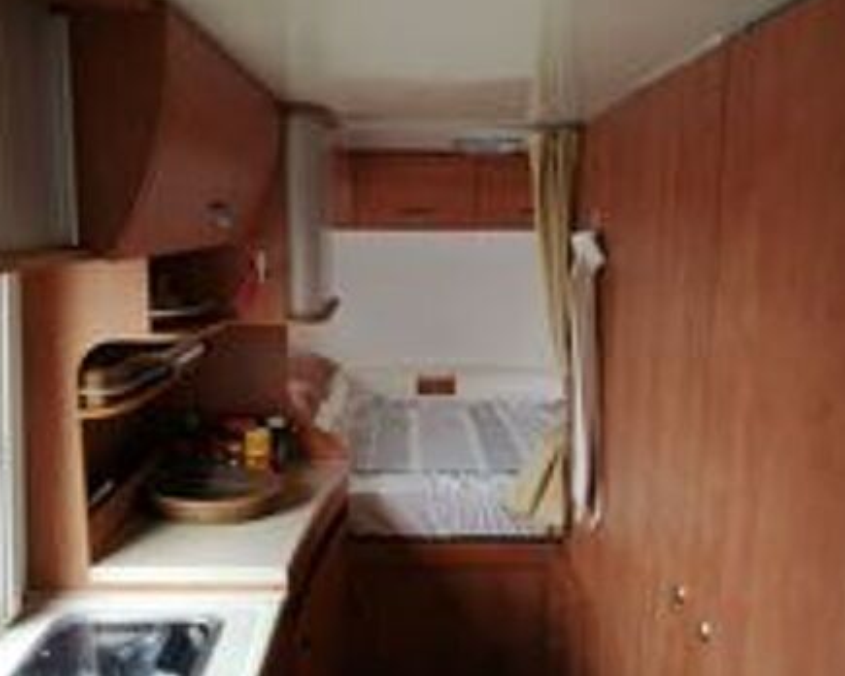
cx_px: 404
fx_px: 700
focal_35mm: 28
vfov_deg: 51.5
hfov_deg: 62.2
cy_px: 334
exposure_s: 1/50
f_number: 1.8
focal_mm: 3.62
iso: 80
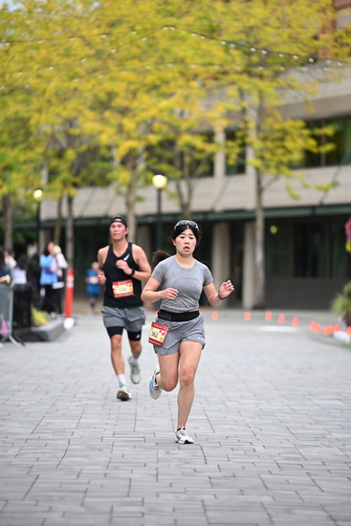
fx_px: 2338
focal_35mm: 160
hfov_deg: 8.6
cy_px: 263
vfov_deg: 12.8
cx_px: 176
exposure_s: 1/2000
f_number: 2.8
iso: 640
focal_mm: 160
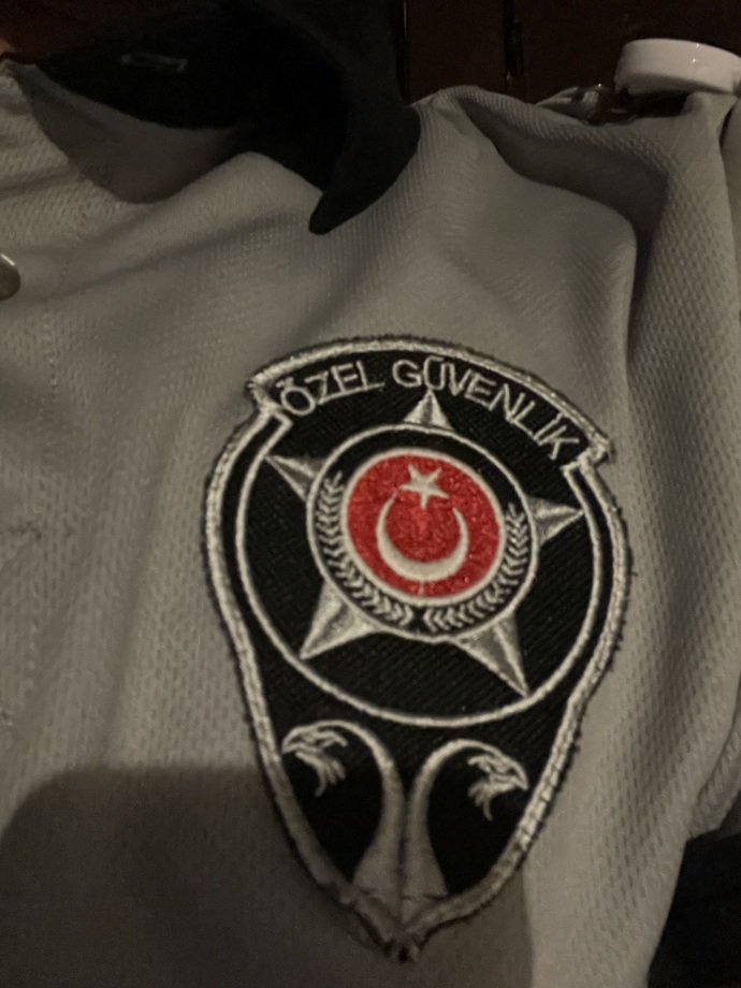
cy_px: 494
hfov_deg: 46.8
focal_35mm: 30
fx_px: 856
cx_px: 370
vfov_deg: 60.0
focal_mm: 2.71
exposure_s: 1/17
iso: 1250
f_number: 2.2
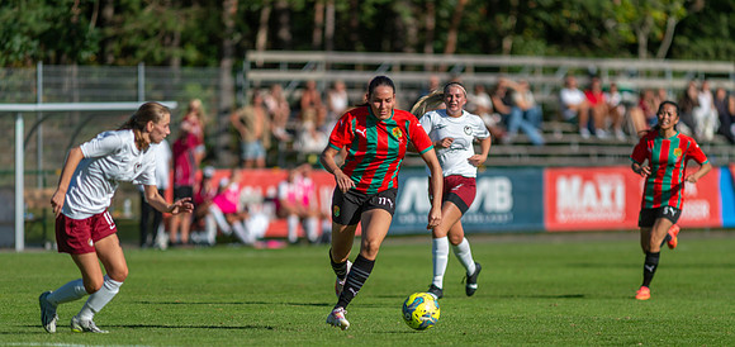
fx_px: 6121
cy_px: 244
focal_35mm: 326
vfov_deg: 3.2
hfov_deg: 6.9
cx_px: 368
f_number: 3.2
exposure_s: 1/1600
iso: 100
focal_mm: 300
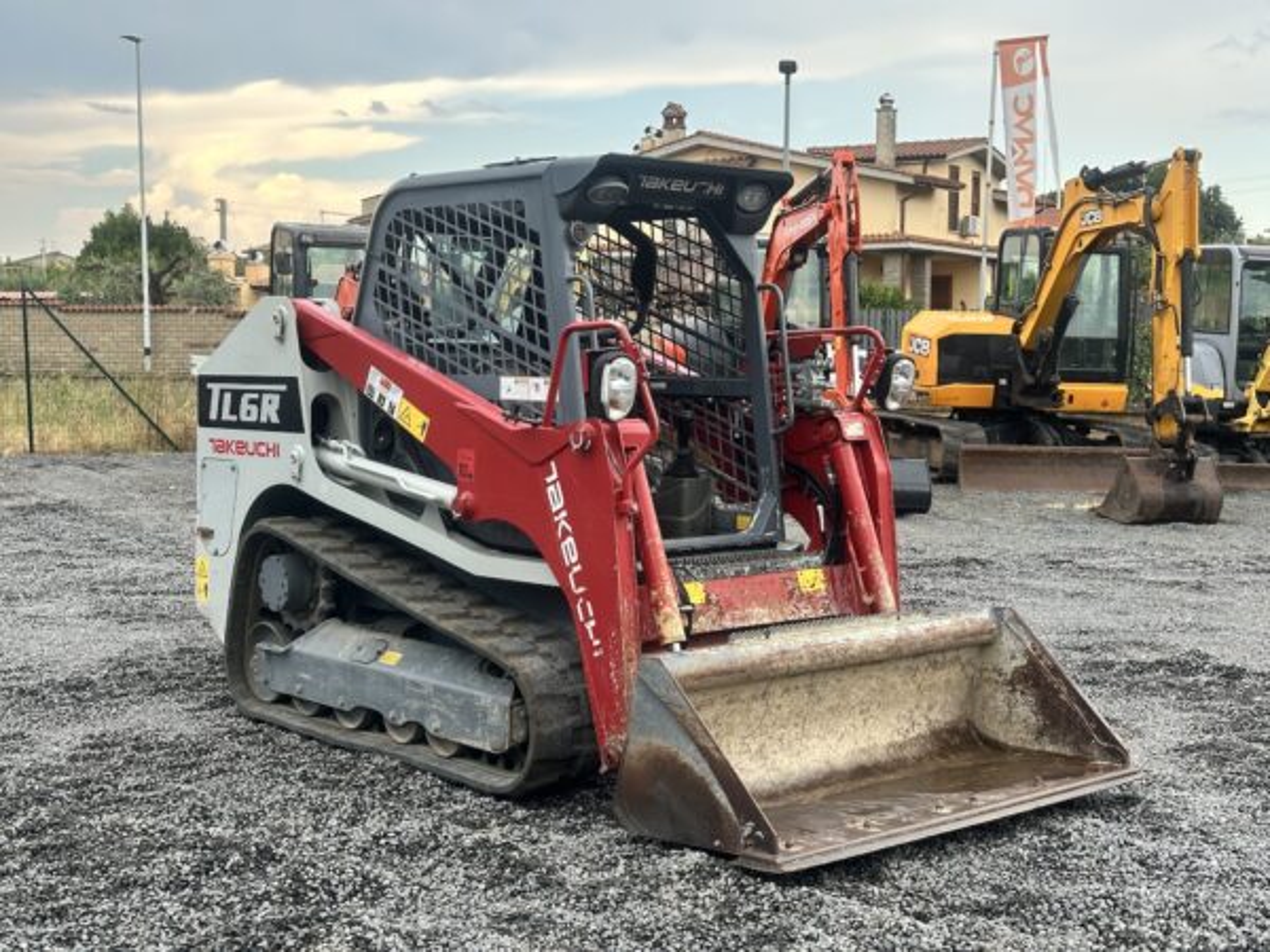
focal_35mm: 48
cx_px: 635
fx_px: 1761
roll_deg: -0.2
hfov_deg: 39.7
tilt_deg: -4.3
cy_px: 476
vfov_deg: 30.3
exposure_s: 1/293
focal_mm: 6.86
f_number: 1.78
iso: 64
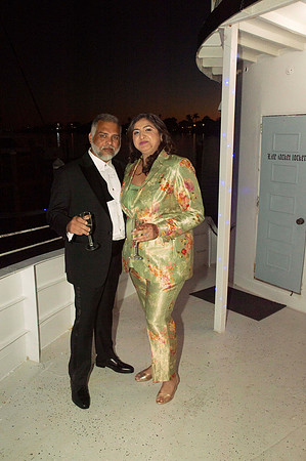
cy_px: 230
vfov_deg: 67.4
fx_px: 345
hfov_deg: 47.8
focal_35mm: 27
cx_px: 153
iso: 400
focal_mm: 18
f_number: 8
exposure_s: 1/60
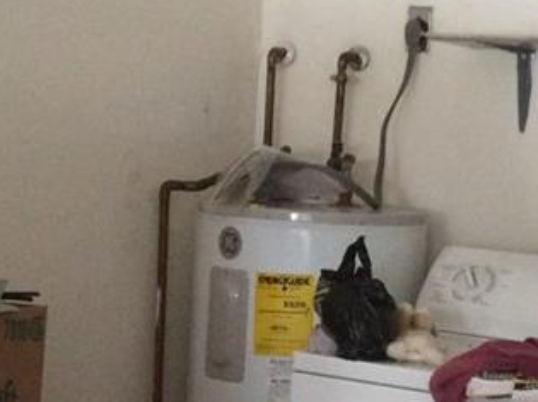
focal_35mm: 104
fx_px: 1613
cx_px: 389
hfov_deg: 18.8
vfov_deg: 14.2
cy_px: 222
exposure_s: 1/24
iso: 160
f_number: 2.4
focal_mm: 3.3
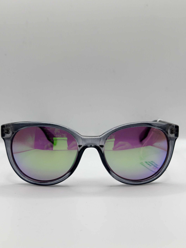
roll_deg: +0.1
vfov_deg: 39.7
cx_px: 93
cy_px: 124
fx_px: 344
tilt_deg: -22.7
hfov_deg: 30.3
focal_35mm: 48
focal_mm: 6.86
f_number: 1.78
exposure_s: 1/927
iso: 80
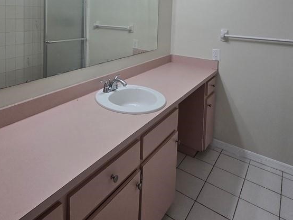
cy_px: 25
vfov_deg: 50.8
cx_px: 111
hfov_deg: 70.5
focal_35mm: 24
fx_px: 203
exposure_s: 1/120
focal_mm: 2.2
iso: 80
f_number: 2.2
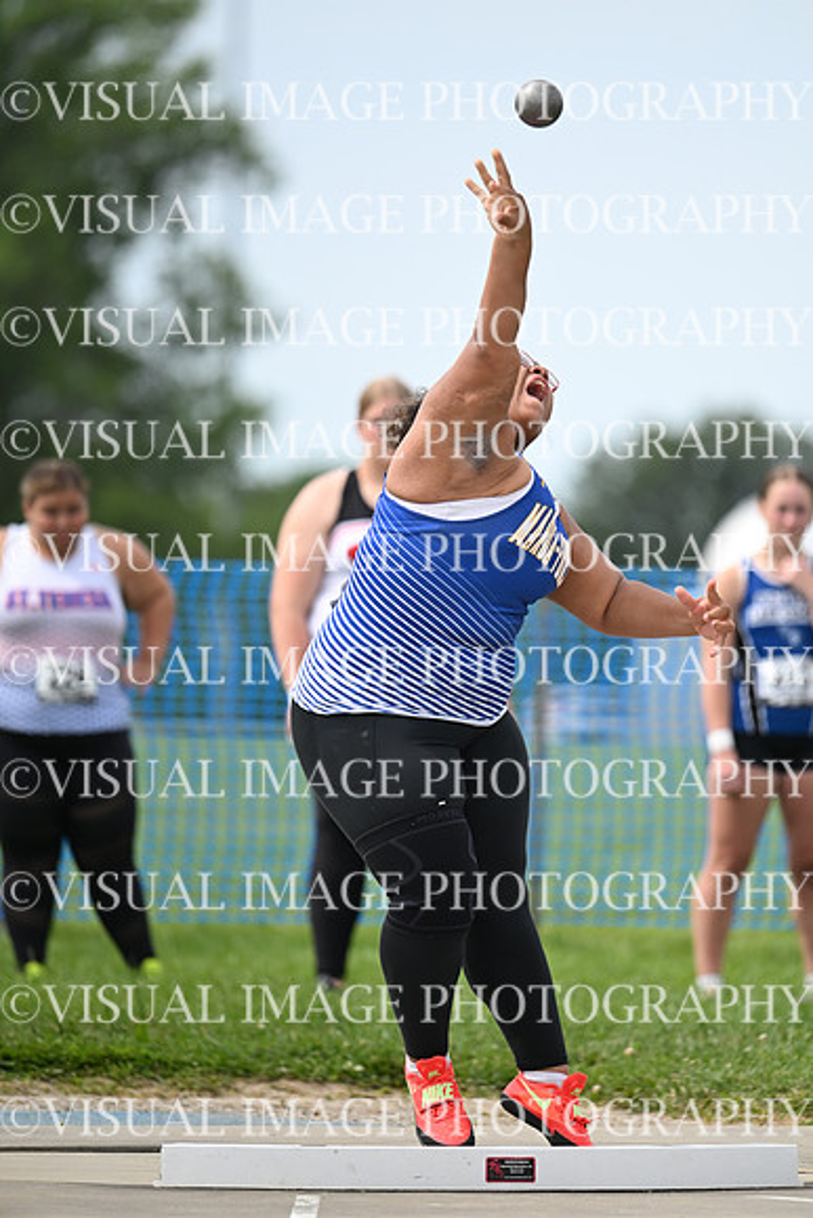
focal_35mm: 400
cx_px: 406
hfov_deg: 3.4
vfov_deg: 5.2
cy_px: 609
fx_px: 13541
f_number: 4.5
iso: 500
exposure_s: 1/2500
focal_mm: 400
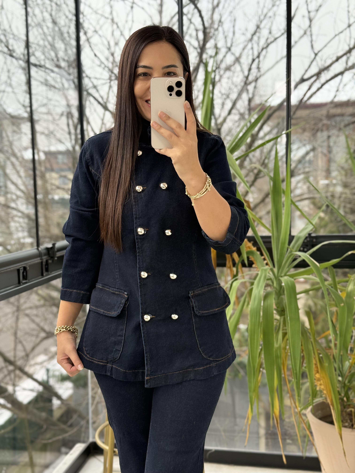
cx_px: 178
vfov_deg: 39.7
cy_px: 236
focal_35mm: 48
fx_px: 656
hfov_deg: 30.3
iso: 100
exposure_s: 1/373
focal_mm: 6.76
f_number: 1.78
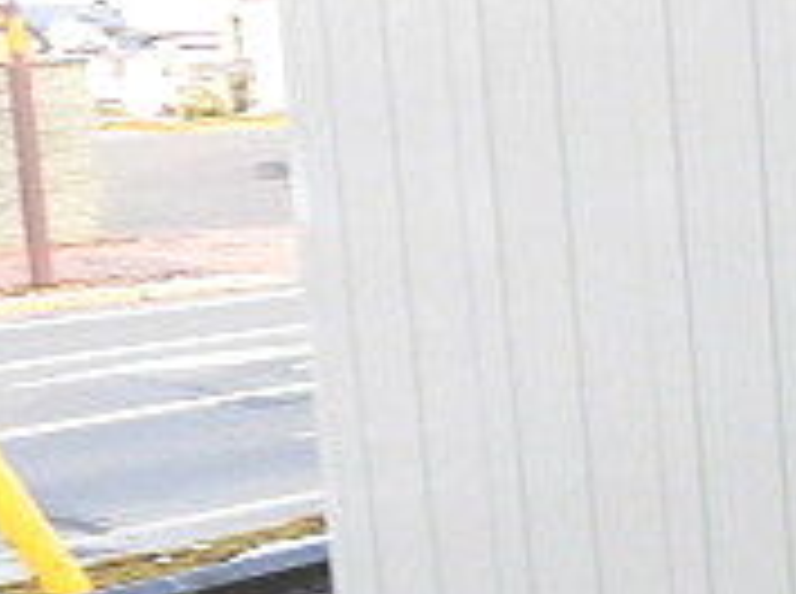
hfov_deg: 19.1
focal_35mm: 87
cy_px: 387
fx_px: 1997
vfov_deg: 16.9
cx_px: 1277
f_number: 3.1
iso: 100
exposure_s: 1/100
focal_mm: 4.3
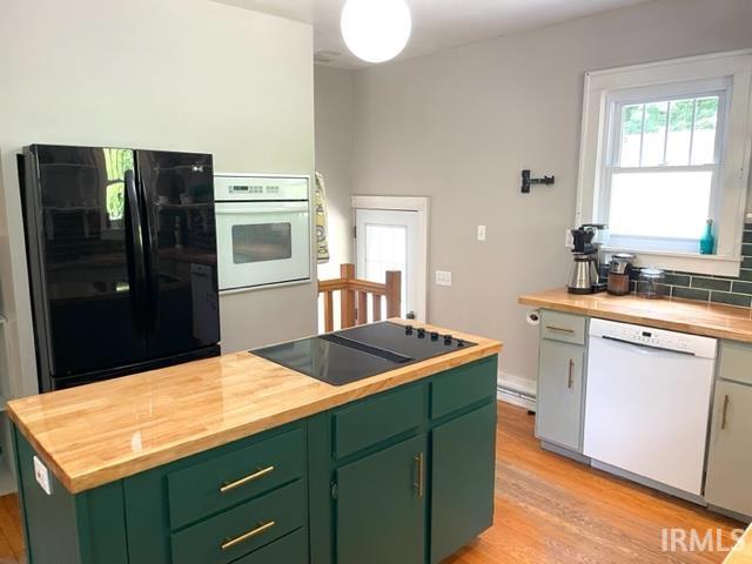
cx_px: 376
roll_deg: -0.2
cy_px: 282
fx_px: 565
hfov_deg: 67.3
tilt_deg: -9.3
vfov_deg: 53.1
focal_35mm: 26
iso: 160
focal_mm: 4.2
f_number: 1.6
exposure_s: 1/60
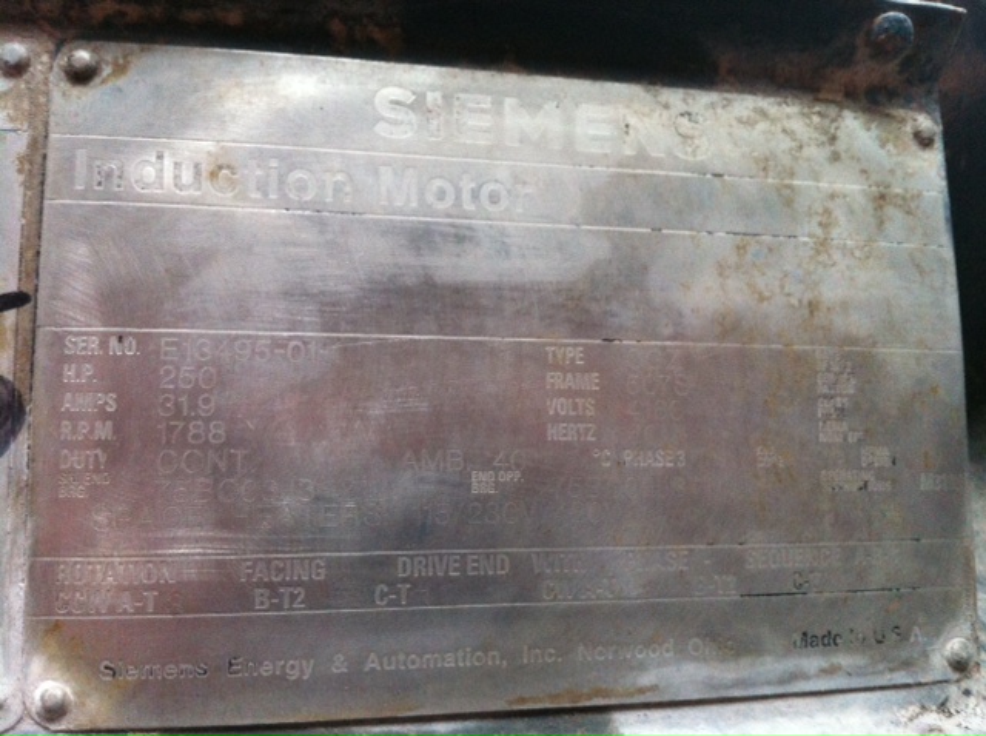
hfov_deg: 52.7
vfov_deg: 40.6
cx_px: 493
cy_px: 368
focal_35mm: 35
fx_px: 995
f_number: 2.8
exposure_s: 1/15
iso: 250
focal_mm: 3.85
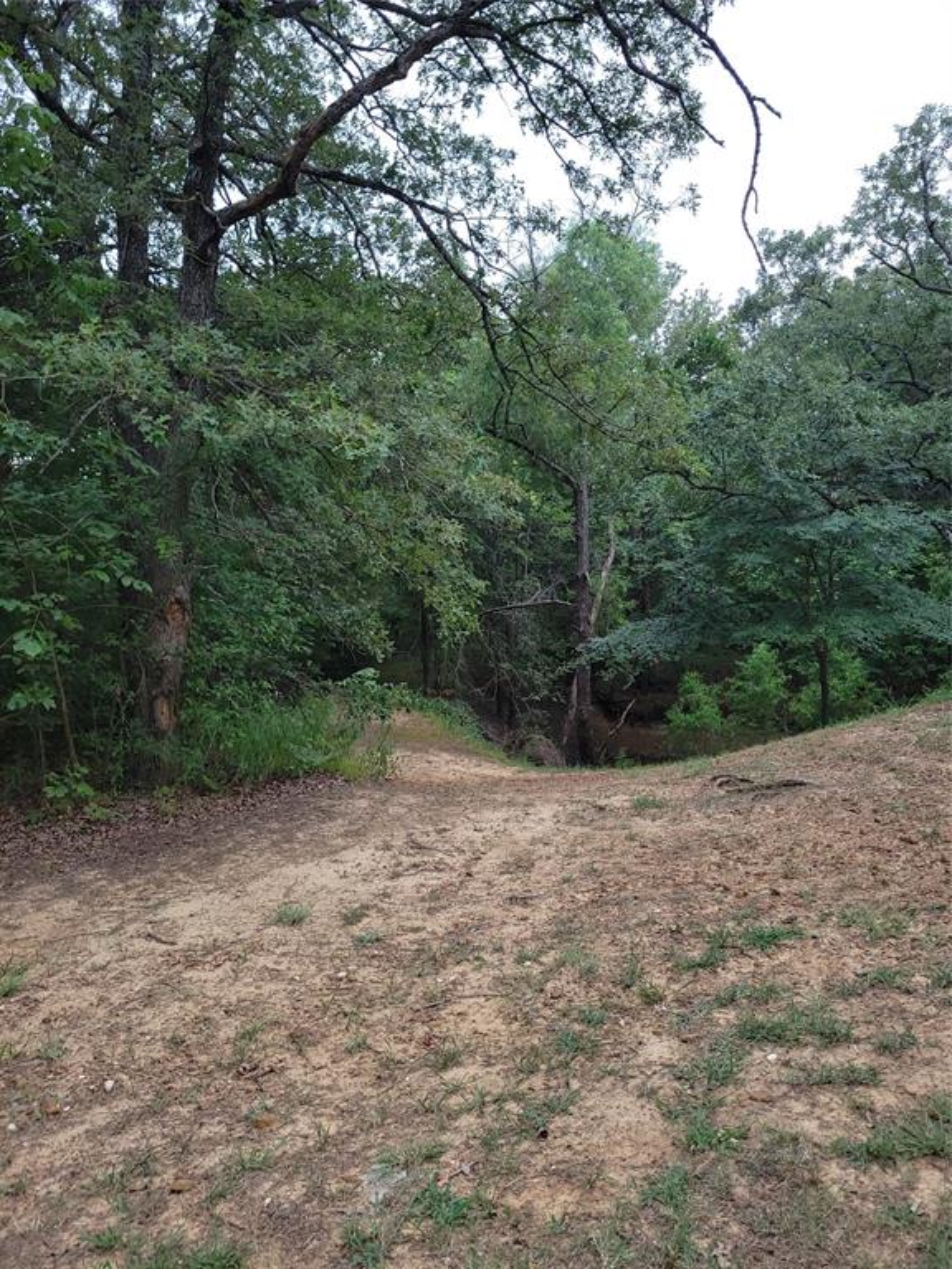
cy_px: 634
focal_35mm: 26
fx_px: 953
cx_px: 476
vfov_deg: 67.3
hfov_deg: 53.1
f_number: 1.8
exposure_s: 1/24
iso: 125
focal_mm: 5.4
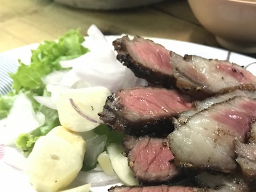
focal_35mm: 44
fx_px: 325
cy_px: 132
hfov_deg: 42.5
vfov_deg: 32.5
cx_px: 165
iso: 100
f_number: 1.8
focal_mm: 3.99
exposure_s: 1/4
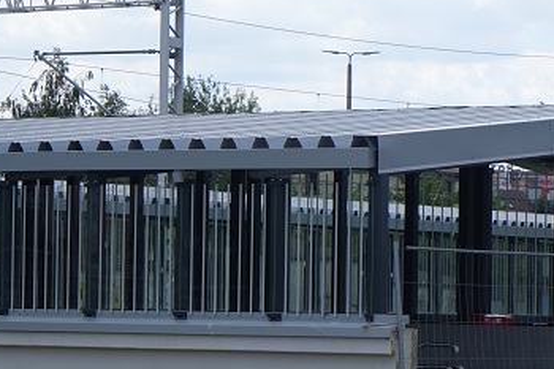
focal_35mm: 201
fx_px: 3092
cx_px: 307
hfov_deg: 10.2
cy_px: 325
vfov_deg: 6.8
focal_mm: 32.29
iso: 125
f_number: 4.5
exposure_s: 1/800
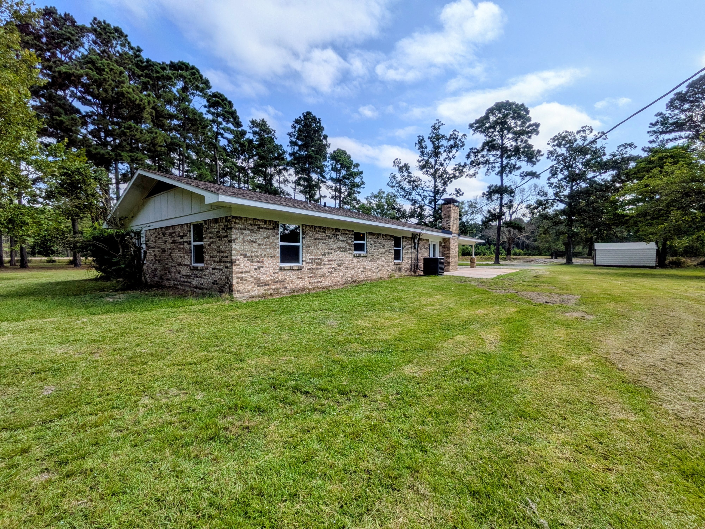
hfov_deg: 102.1
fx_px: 285
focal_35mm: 14
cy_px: 264
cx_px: 352
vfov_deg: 85.7
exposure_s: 1/2532
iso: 50
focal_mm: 1.85
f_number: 2.2
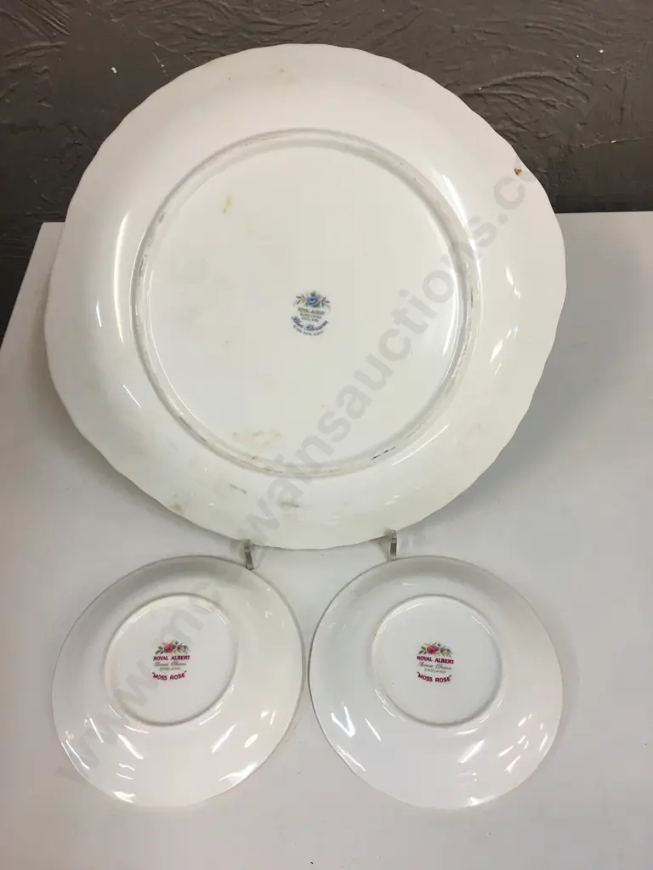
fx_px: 729
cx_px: 326
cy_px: 435
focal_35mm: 29
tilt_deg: -53.0
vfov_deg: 61.7
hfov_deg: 48.2
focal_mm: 4.15
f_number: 2.2
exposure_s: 1/33
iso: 32
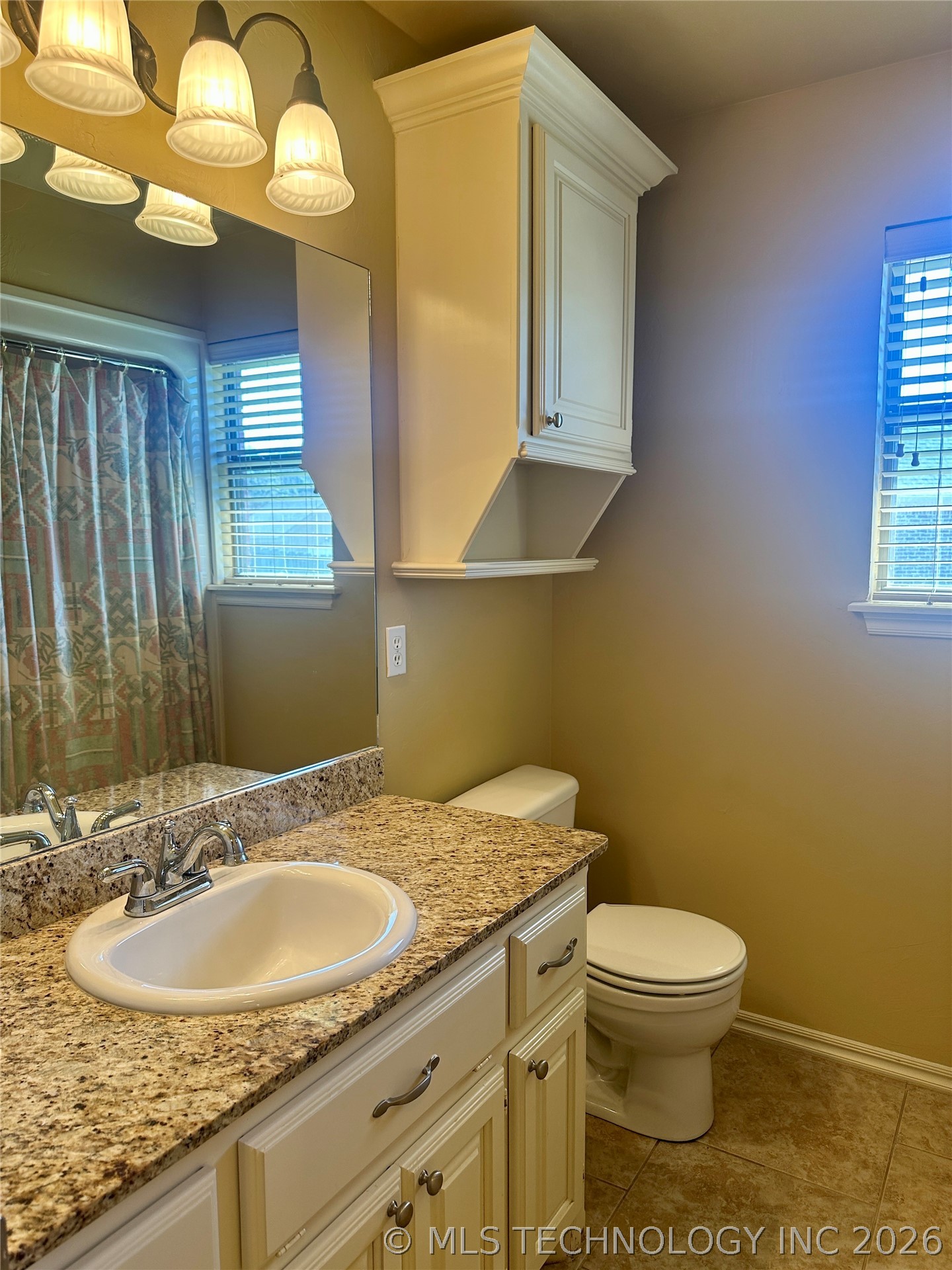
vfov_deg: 71.6
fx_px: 880
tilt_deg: -5.4
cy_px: 635
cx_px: 476
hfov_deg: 56.8
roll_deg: -0.6
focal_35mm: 24
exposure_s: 1/120
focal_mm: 6.86
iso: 125
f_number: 1.78
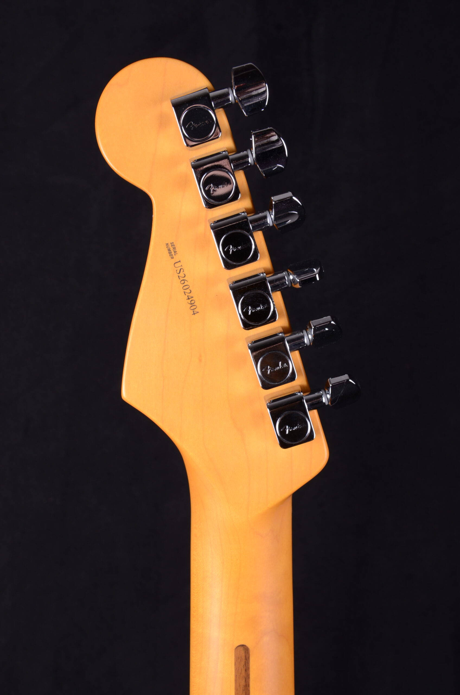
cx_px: 230
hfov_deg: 25.6
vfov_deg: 37.9
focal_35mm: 52
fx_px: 1011
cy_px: 348
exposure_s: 1/200
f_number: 13
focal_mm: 35
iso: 200
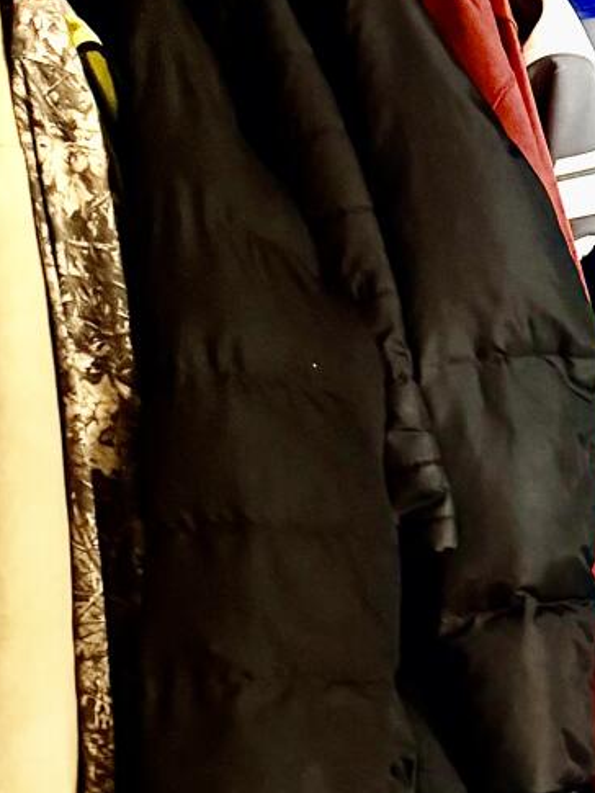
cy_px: 231
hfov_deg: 13.0
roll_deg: +2.0
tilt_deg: -4.0
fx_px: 2268
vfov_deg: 19.7
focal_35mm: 99
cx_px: 1183
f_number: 1.78
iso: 1000
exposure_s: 1/30
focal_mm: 6.76
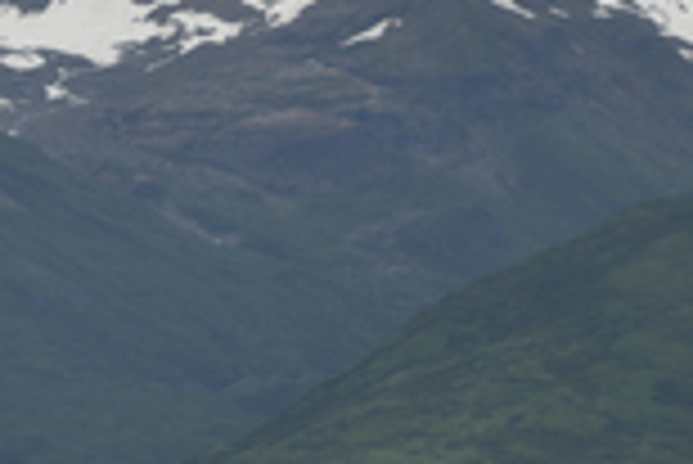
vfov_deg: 1.9
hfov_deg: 2.8
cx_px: -135
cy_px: 309
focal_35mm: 725
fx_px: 13969
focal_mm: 200
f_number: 8
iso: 64
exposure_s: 1/320
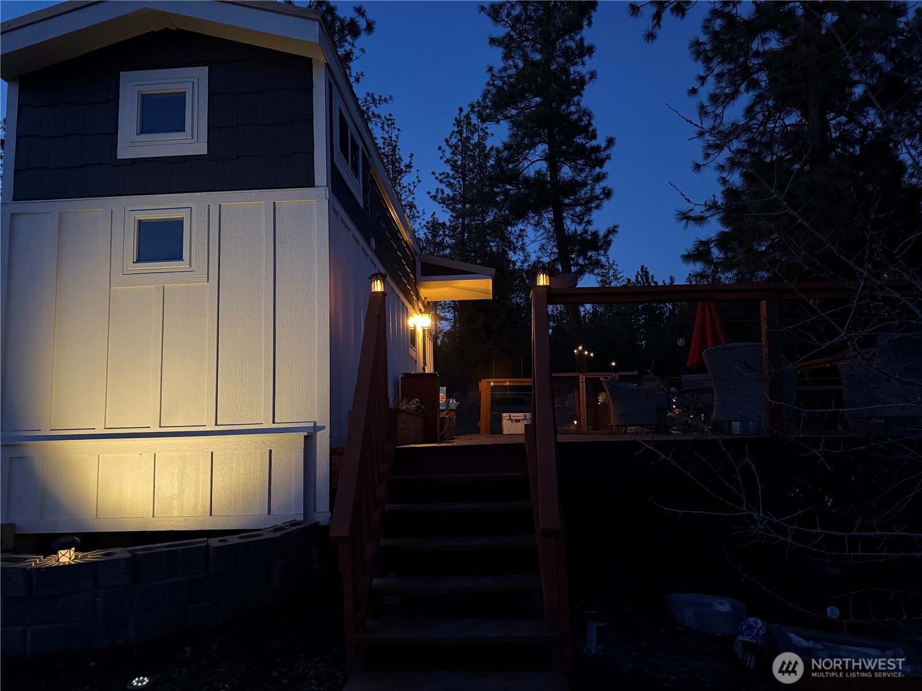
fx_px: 639
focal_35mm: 24
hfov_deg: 71.6
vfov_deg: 56.8
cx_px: 461
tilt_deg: +6.1
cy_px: 346
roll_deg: +2.1
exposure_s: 1/30
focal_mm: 6.76
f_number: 1.78
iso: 1250
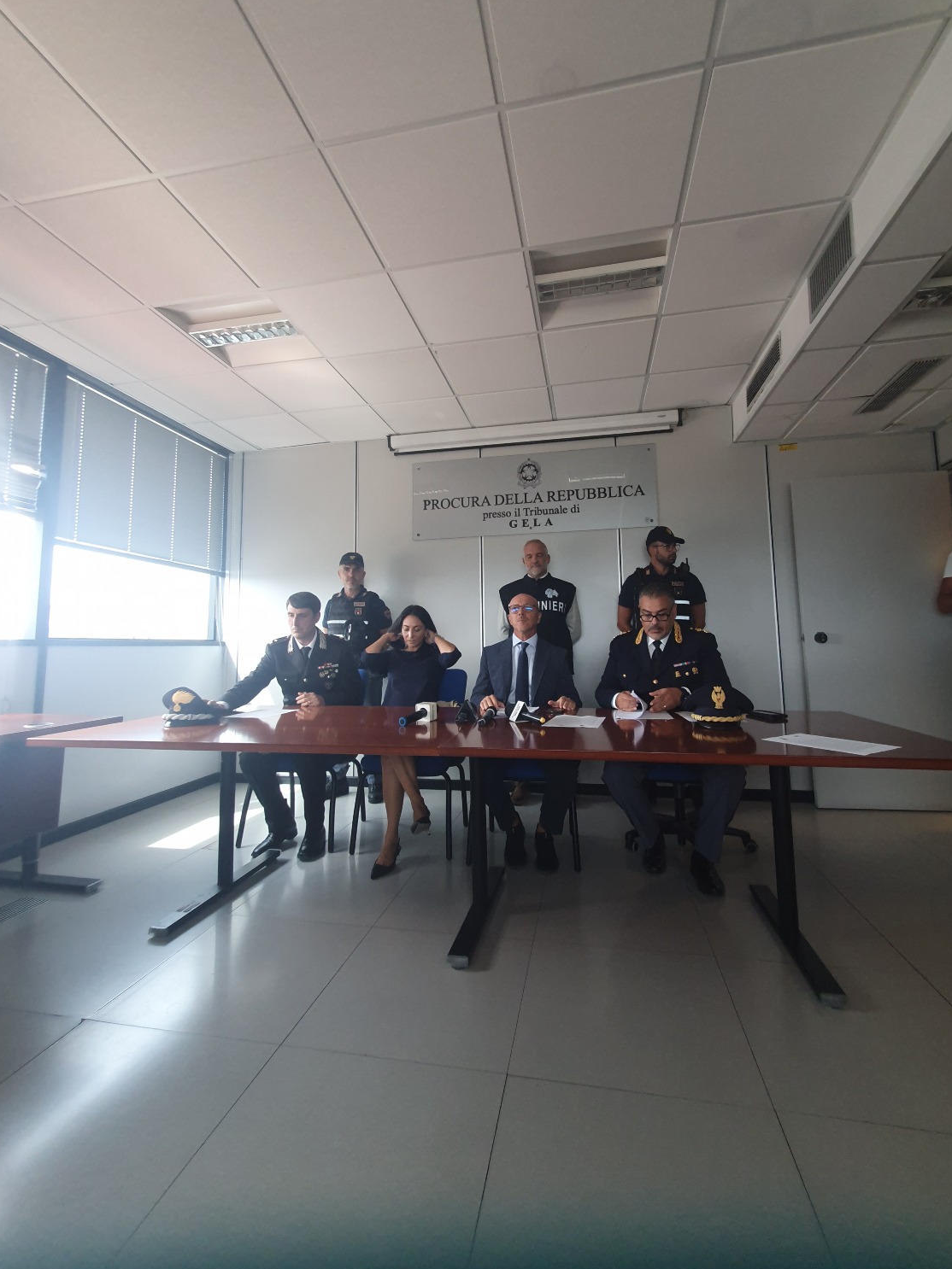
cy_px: 592
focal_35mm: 14
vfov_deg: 101.9
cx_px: 503
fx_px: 514
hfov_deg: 85.6
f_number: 2.2
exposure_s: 1/50
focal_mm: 1.8
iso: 80
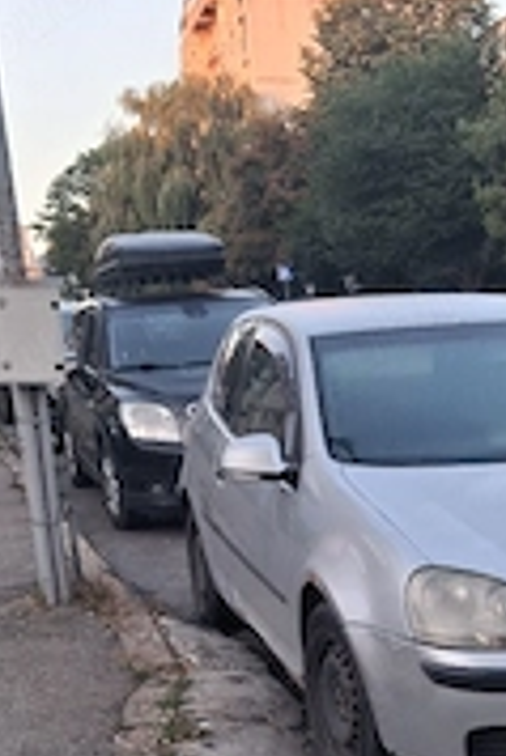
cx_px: 532
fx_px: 1326
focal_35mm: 63
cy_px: 675
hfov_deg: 20.7
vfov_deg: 30.5
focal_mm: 4
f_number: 1.8
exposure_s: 1/100
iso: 64
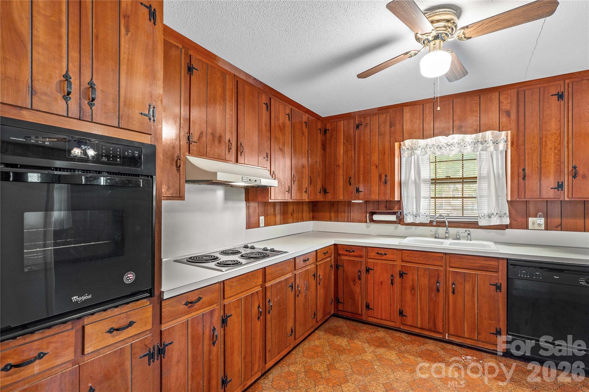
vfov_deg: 73.7
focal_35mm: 16
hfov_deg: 96.7
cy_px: 196
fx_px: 262
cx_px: 294
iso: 100
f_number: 8
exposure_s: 2
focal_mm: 16
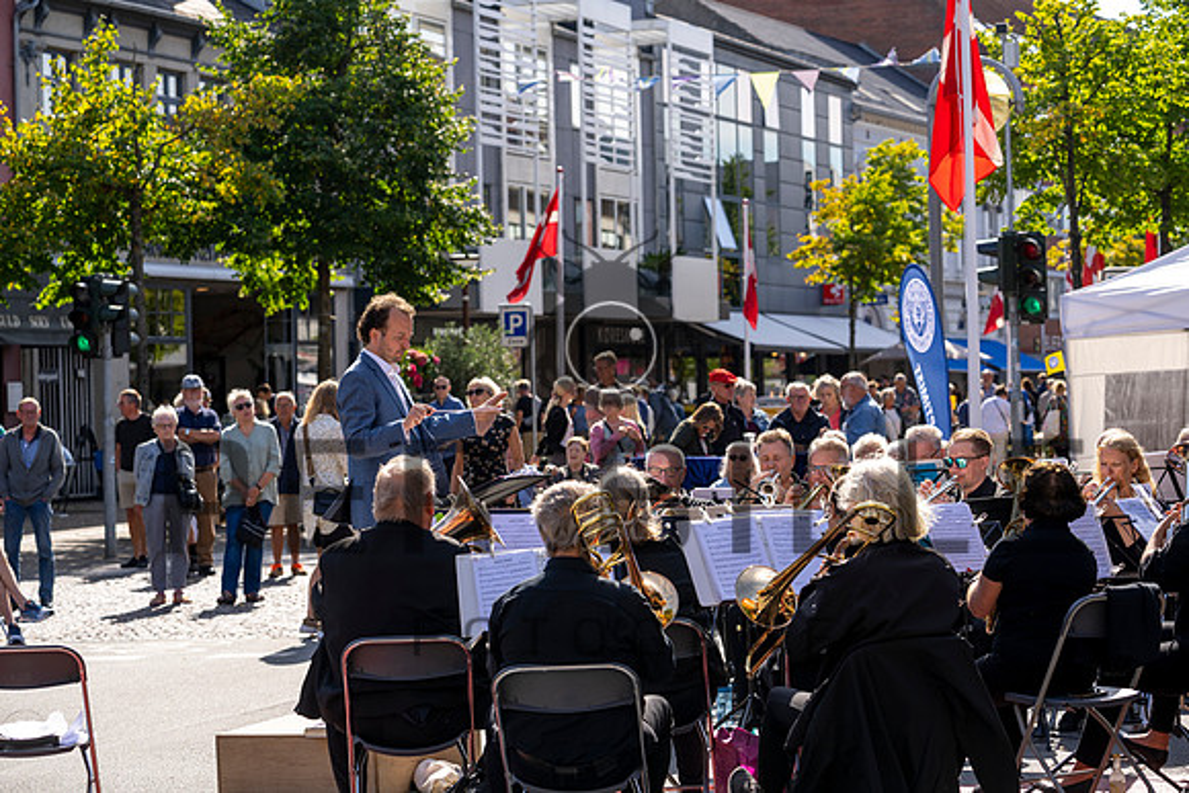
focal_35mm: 92
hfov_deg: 22.1
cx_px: 594
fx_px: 3039
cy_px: 396
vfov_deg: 14.9
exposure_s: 1/320
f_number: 5
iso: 100
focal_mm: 92
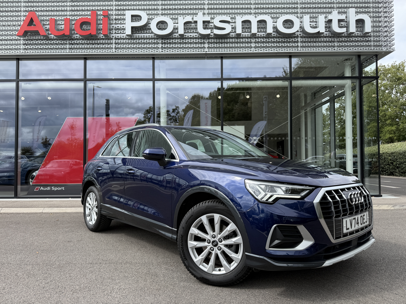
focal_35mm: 24
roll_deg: +0.3
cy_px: 152
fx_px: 281
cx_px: 203
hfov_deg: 71.6
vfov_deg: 56.8
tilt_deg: +1.0
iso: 80
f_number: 1.78
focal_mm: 6.76
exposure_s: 1/1653
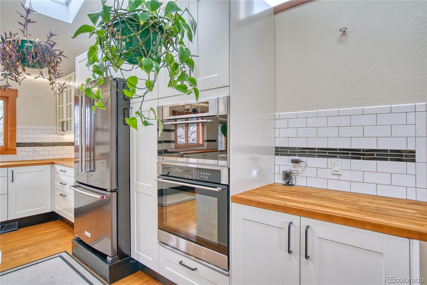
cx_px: 214
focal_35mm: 20
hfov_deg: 84.0
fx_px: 237
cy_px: 142
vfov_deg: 61.9
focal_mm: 20
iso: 500
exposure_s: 1/125
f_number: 4
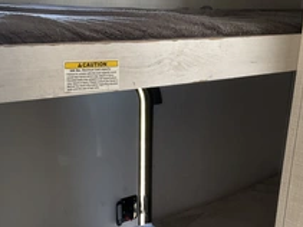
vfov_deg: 25.7
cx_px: 159
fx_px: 481
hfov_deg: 34.9
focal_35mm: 55
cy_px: 204
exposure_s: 1/60
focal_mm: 3
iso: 80
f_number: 1.8
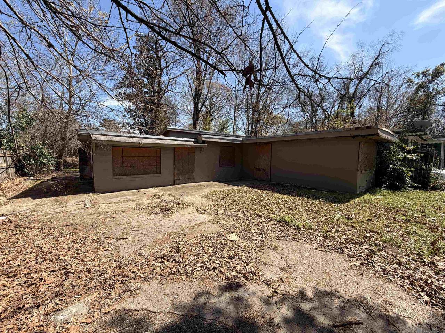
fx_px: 180
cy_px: 166
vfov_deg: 85.7
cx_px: 222
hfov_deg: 102.1
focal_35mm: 14
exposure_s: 1/770
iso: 32
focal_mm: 2.22
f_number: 2.2
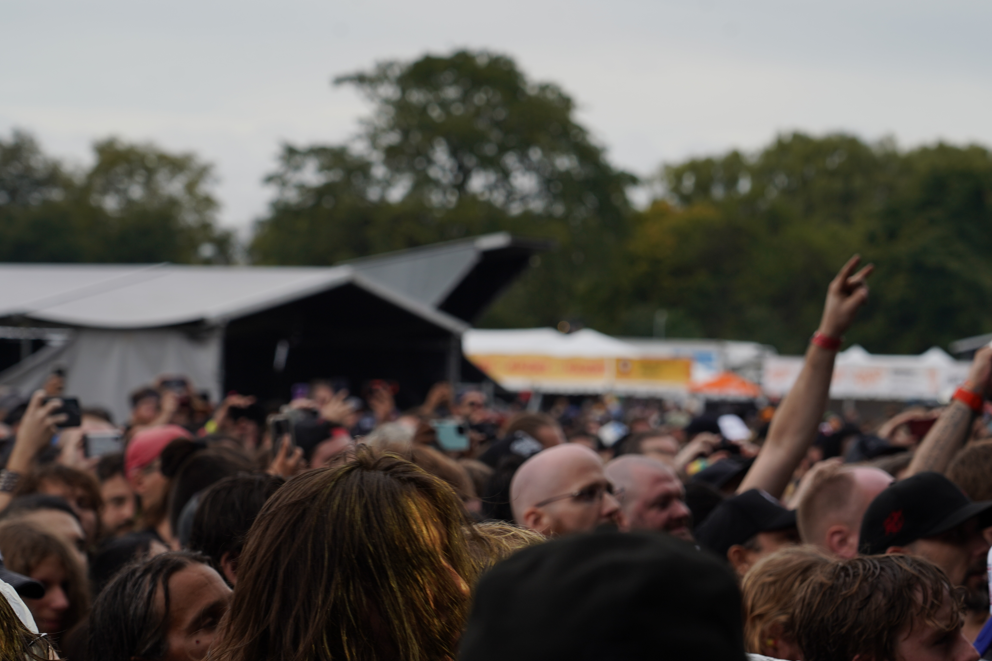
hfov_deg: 15.0
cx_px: 501
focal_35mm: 137
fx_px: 3775
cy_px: 405
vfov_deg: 10.0
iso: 100
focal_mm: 105
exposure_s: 1/400
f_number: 6.3
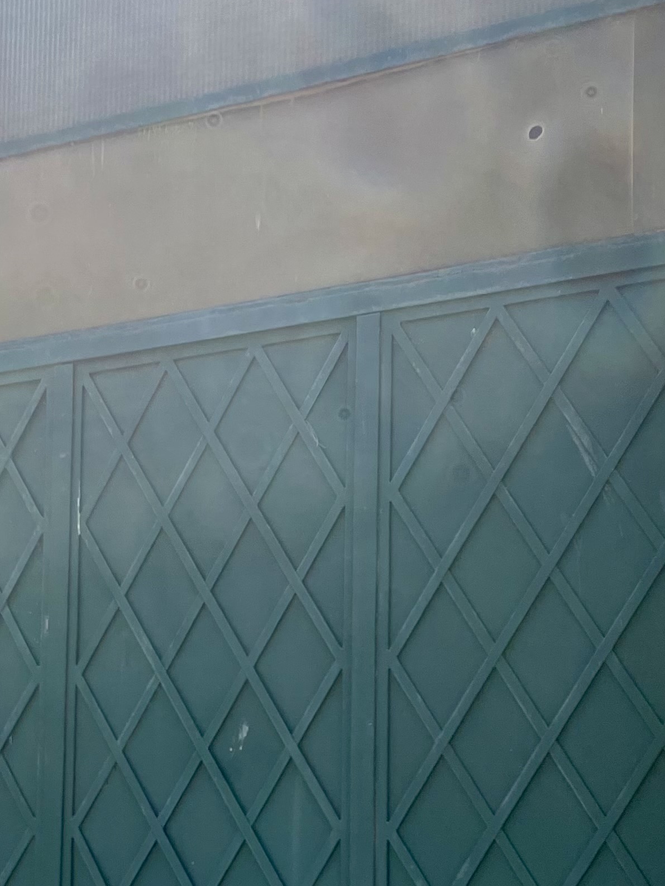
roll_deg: -1.2
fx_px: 1691
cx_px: 147
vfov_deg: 28.7
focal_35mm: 66
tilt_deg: +6.0
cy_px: 718
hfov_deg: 22.0
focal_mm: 4.2
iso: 32
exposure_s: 1/606
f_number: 1.6
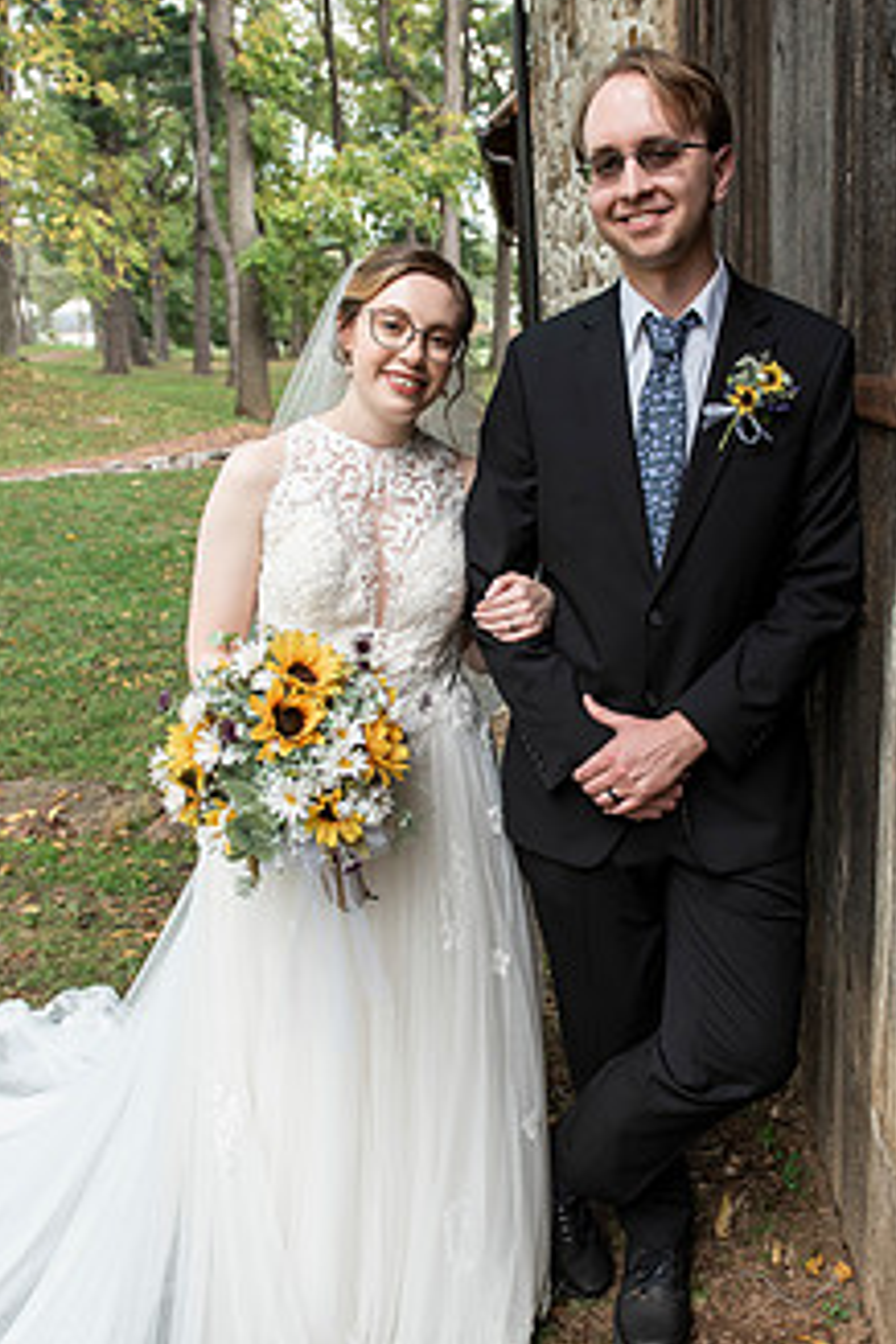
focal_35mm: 33
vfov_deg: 57.2
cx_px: 534
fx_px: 1232
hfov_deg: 39.8
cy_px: 662
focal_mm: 24
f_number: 4
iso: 400
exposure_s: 1/320
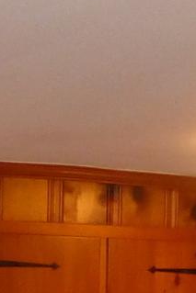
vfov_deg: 11.1
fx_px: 1362
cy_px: 603
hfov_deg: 8.1
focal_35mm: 167
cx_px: -105
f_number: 2.8
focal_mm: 4.5
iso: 400
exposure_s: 1/60
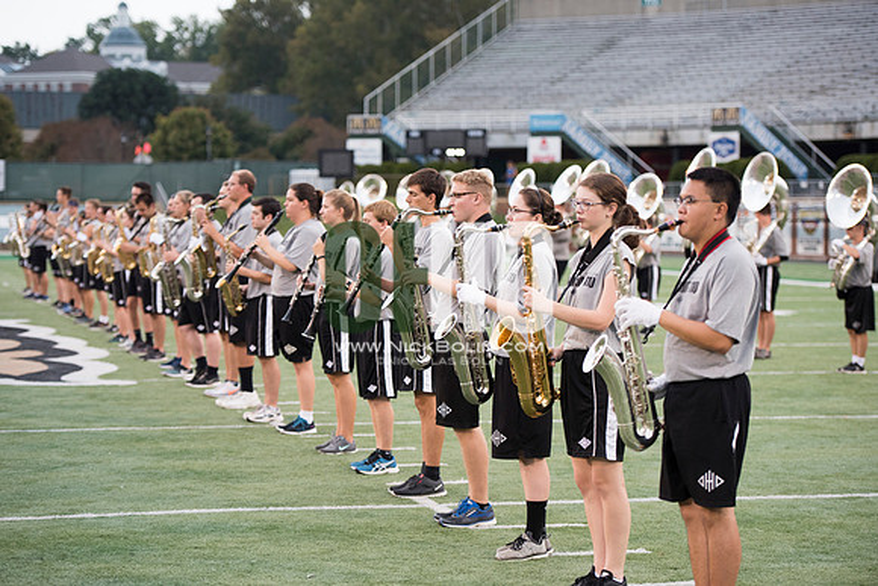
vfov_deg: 14.9
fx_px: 2244
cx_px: 439
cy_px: 293
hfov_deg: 22.1
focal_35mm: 92
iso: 1000
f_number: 2.8
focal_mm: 92
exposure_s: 1/1250
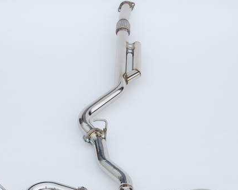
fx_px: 711
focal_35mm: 101
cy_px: 146
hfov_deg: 19.0
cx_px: 102
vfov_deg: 15.2
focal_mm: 38
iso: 100
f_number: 5.6
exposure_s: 1/200
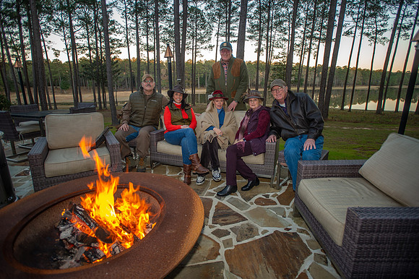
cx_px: 210
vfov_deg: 62.3
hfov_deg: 84.5
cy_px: 140
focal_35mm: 20
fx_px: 231
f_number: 2.8
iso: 160
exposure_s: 1/60
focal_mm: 19
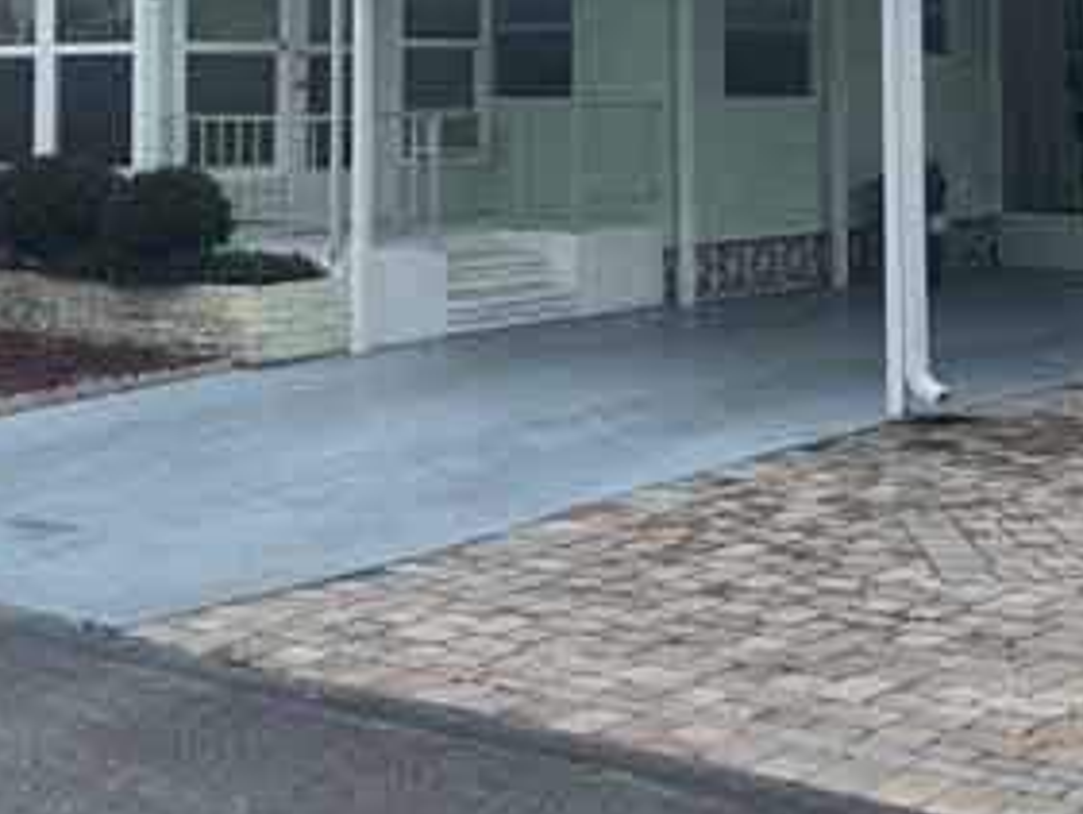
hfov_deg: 26.3
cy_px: -89
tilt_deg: +4.8
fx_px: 2316
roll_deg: -0.5
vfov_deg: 19.1
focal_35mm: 74
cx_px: 570
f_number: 1.6
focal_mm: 5.1
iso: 50
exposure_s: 1/1199
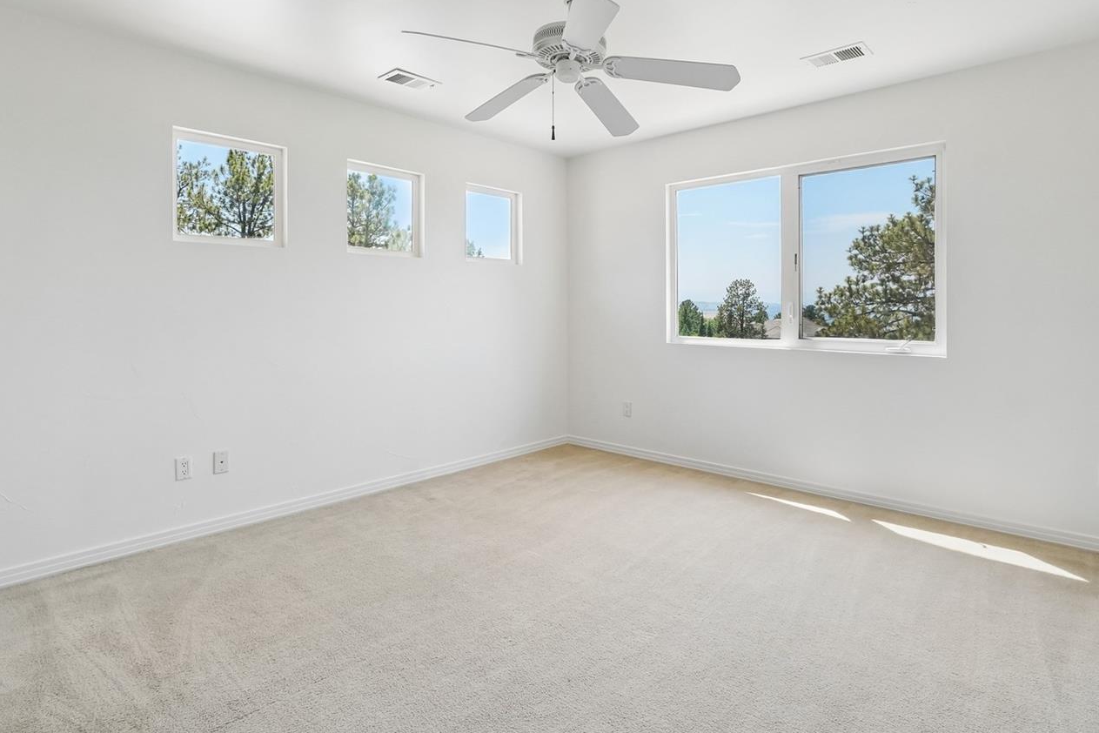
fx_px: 580
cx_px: 556
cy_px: 306
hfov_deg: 86.9
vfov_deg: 64.1
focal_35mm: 19
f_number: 8
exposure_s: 1/125
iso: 800
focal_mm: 10
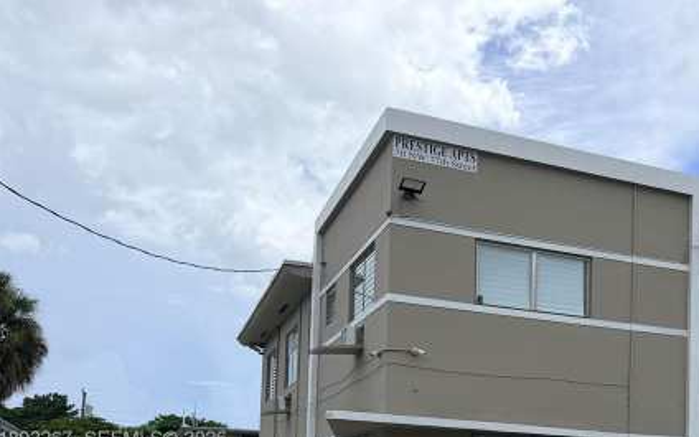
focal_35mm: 48
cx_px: 630
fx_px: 914
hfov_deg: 38.9
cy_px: 440
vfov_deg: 25.5
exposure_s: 1/7353
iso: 80
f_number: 1.78
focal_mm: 6.76
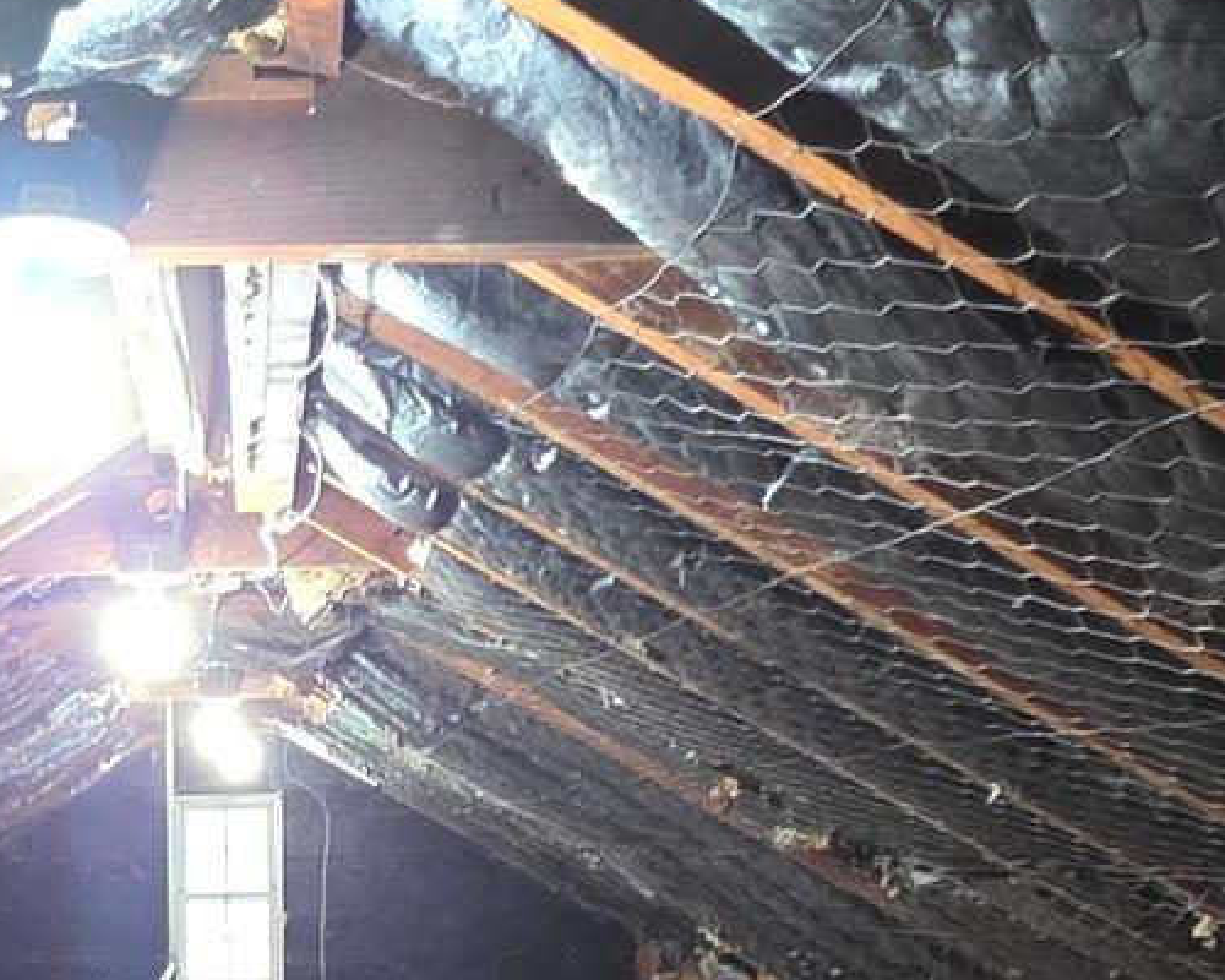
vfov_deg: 25.0
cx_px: 208
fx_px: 1885
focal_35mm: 52
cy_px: 1296
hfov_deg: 34.6
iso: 1000
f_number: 1.9
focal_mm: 2.2
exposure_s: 1/60
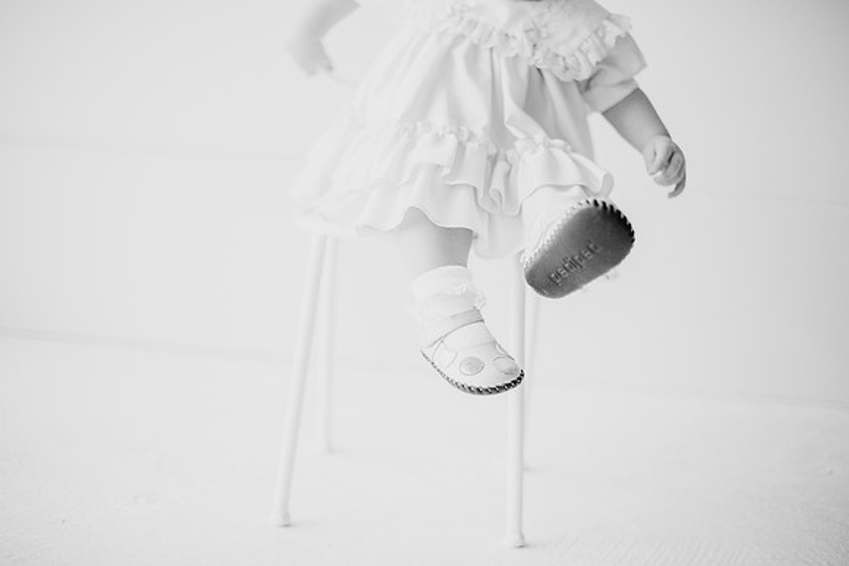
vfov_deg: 27.0
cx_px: 424
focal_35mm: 50
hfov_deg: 39.6
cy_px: 283
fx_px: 1179
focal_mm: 50
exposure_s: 1/500
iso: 640
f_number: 1.8
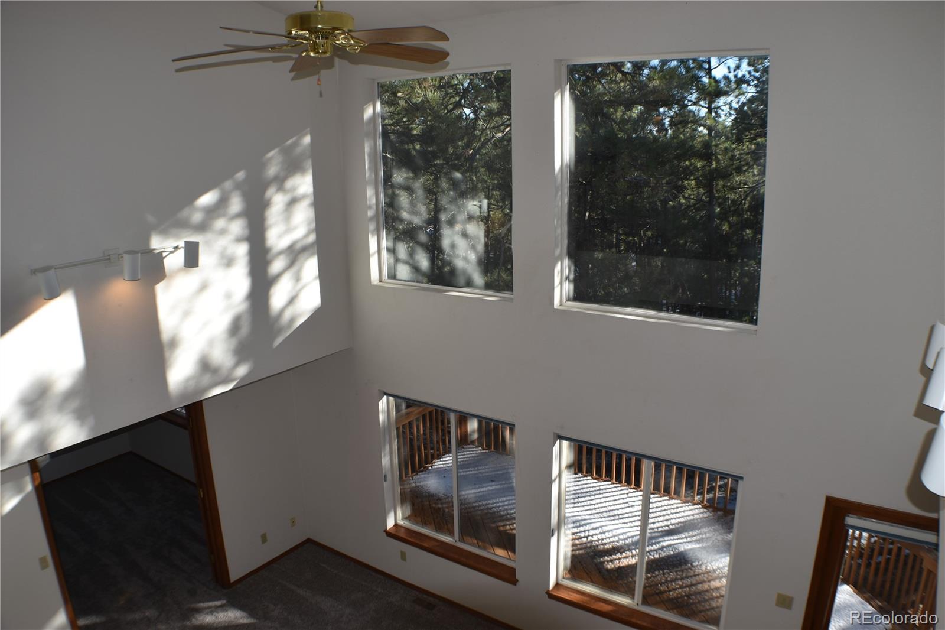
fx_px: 905
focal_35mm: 34
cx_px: 472
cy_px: 315
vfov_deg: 38.3
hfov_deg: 55.1
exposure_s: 1/160
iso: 100
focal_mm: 23
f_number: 6.3
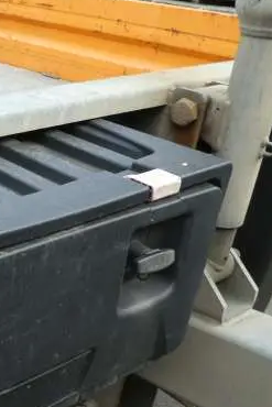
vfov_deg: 36.2
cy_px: 296
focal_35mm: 54
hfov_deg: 22.1
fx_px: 611
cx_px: -97
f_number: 3.3
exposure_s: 1/100
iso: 80
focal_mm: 4.3
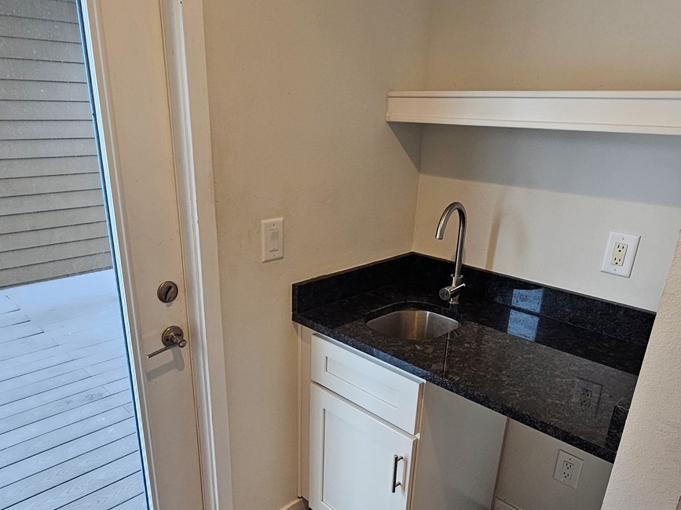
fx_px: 472
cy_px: 326
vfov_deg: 56.0
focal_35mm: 24
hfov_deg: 71.6
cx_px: 325
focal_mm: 2.2
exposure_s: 1/60
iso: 160
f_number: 2.2
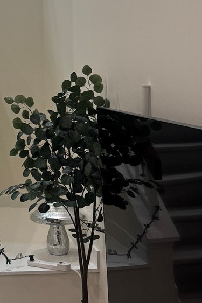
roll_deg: +1.3
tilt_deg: +2.8
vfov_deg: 27.6
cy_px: 38
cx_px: -57
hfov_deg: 18.0
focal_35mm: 71
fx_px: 598
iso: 160
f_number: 1.78
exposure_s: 1/120
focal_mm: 6.76
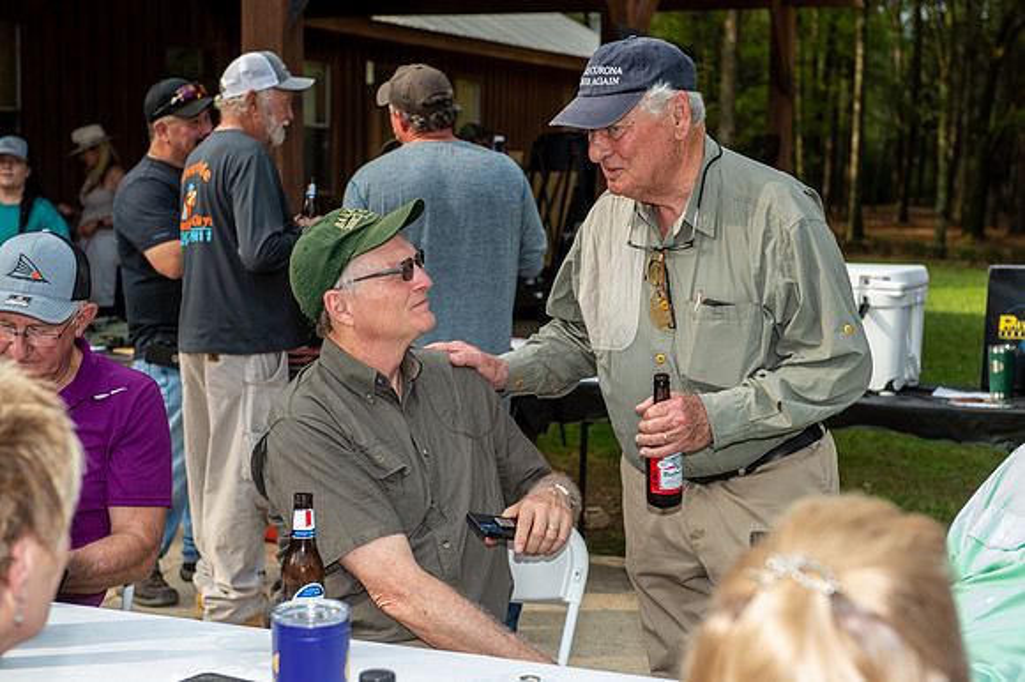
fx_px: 1764
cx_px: 512
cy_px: 341
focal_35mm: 62
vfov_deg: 21.9
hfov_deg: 32.4
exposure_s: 1/320
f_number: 5.6
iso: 250
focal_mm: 62
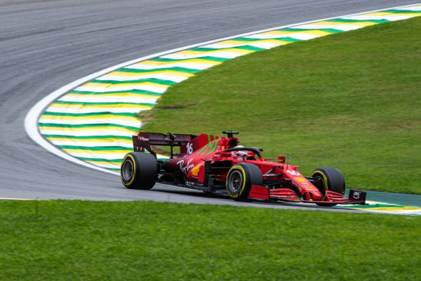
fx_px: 3632
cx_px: 210
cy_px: 140
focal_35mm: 311
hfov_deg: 6.6
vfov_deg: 4.4
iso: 320
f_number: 16
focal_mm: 310
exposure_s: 1/250
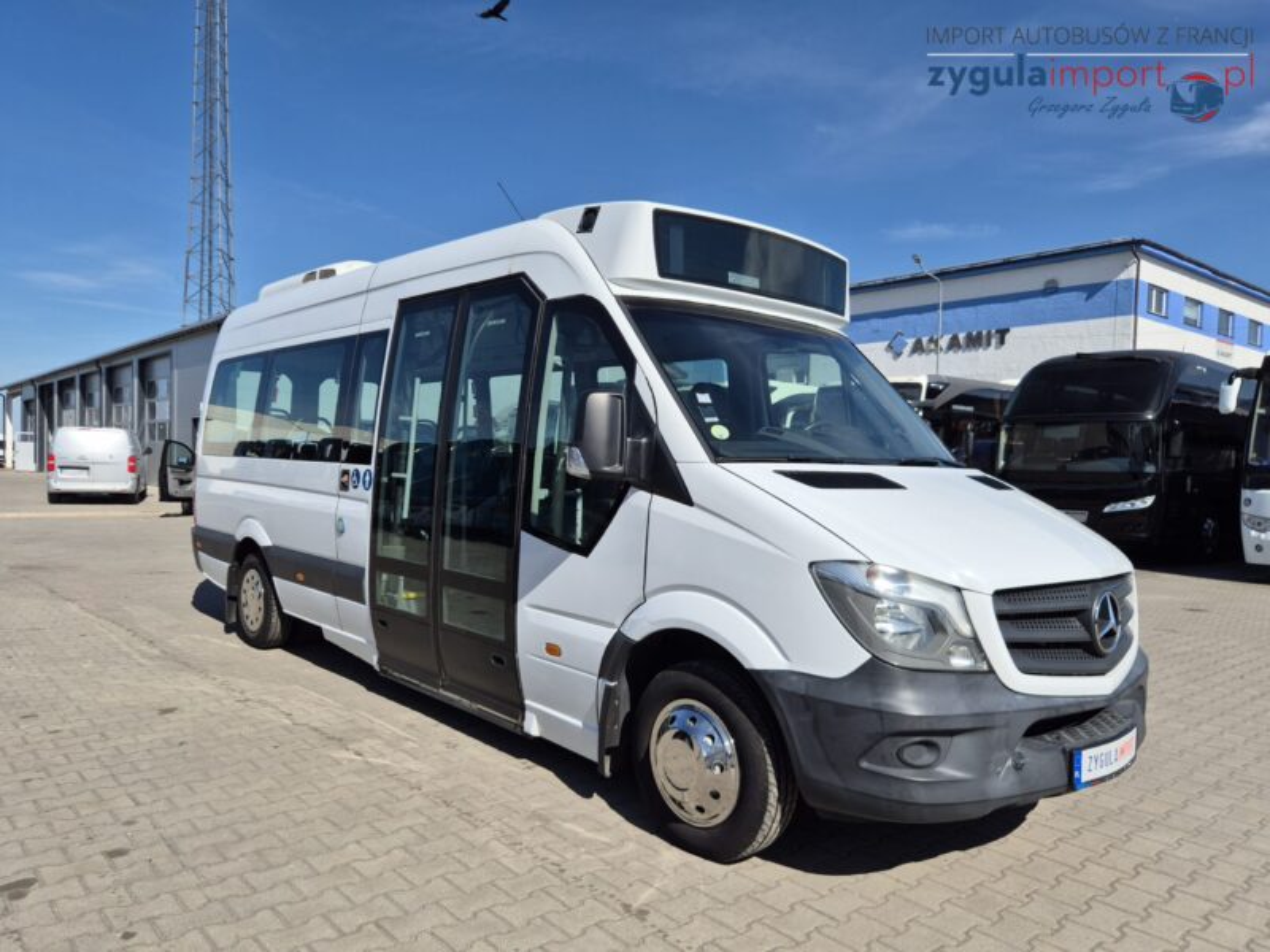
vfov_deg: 58.9
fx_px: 844
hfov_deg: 73.9
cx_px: 635
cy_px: 476
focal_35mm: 23
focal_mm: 5.4
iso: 25
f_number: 1.8
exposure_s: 1/3333
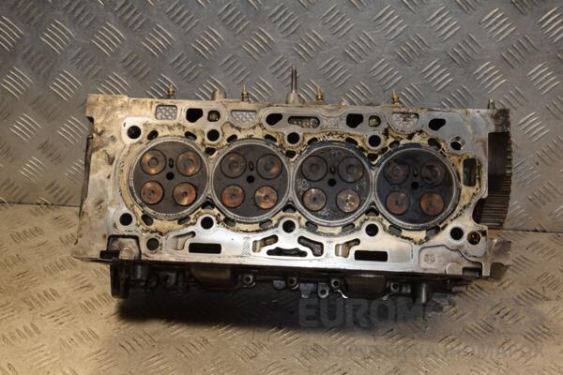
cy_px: 188
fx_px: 798
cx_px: 282
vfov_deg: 26.5
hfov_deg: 38.9
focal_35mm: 51
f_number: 8
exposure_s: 1/200
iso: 800
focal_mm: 34
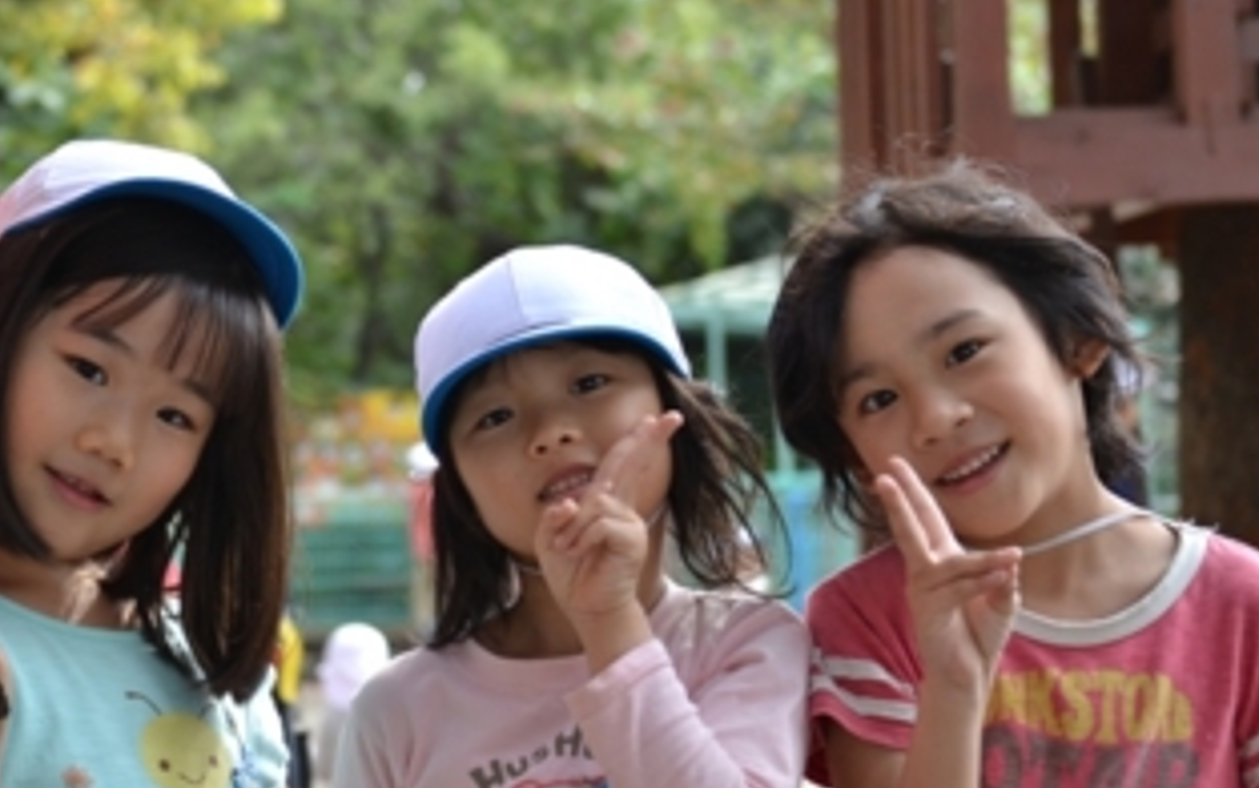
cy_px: 432
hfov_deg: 17.2
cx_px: 539
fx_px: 4154
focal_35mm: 121
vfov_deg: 10.8
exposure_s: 1/125
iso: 200
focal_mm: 62
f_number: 5.6
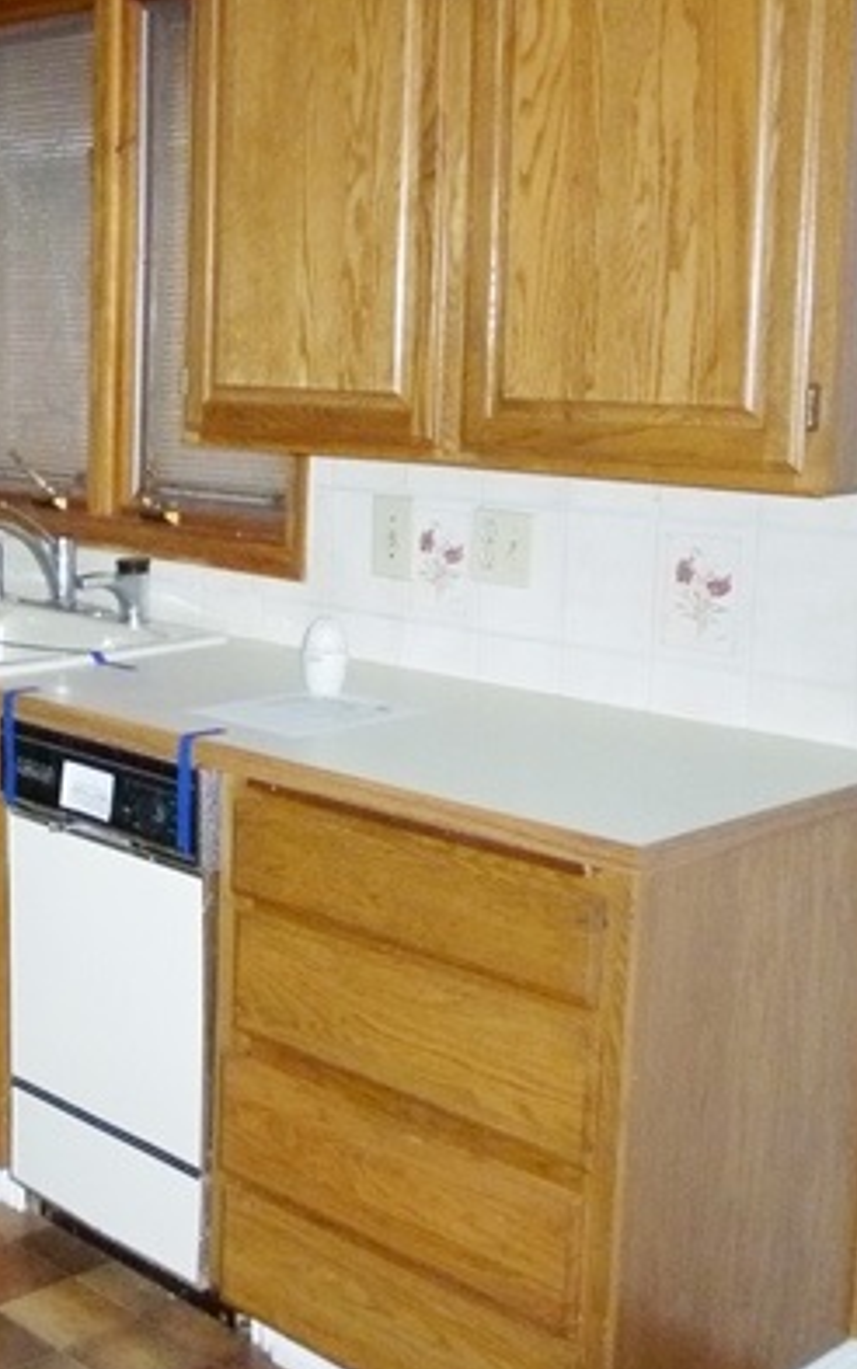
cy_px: 589
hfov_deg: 24.2
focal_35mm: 50
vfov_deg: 40.2
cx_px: -87
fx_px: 1866
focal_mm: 5.2
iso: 640
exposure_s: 1/60
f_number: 3.3
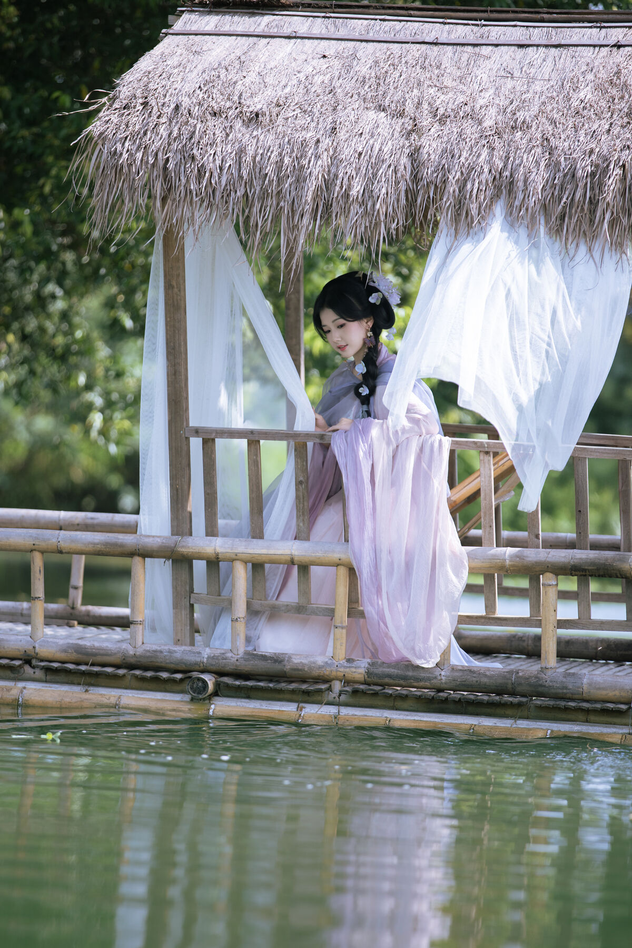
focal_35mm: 200
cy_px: 474
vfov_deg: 10.3
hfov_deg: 6.9
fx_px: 5266
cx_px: 316
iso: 100
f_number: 2.8
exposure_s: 1/800
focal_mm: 200
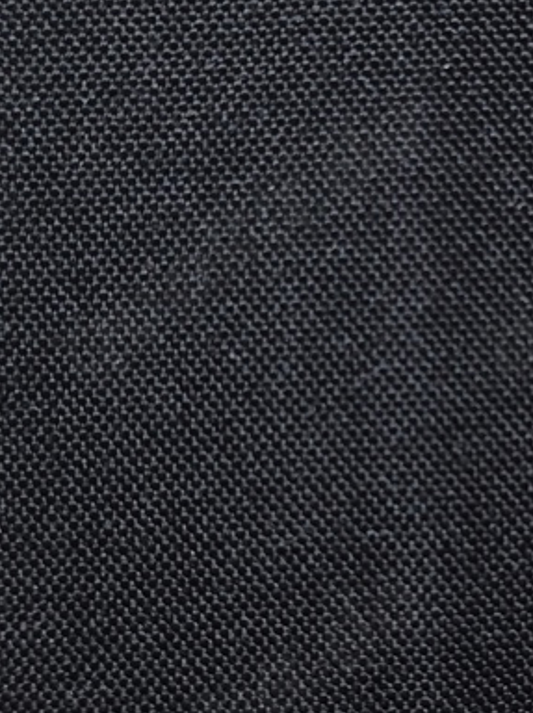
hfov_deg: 18.1
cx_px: 464
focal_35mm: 80
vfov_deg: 24.4
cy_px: 332
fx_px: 1646
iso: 1000
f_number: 1.65
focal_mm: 6.14
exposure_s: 1/20
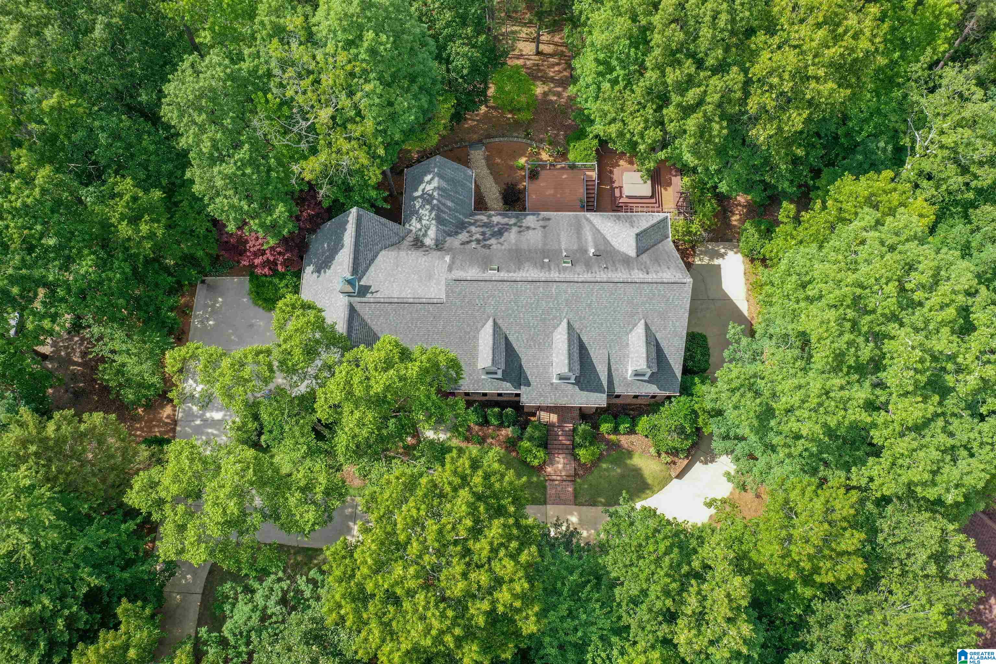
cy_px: 332
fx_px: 775
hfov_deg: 65.5
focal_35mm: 28
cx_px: 498
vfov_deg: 46.4
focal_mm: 10.26
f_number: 6.3
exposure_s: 1/100
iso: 100
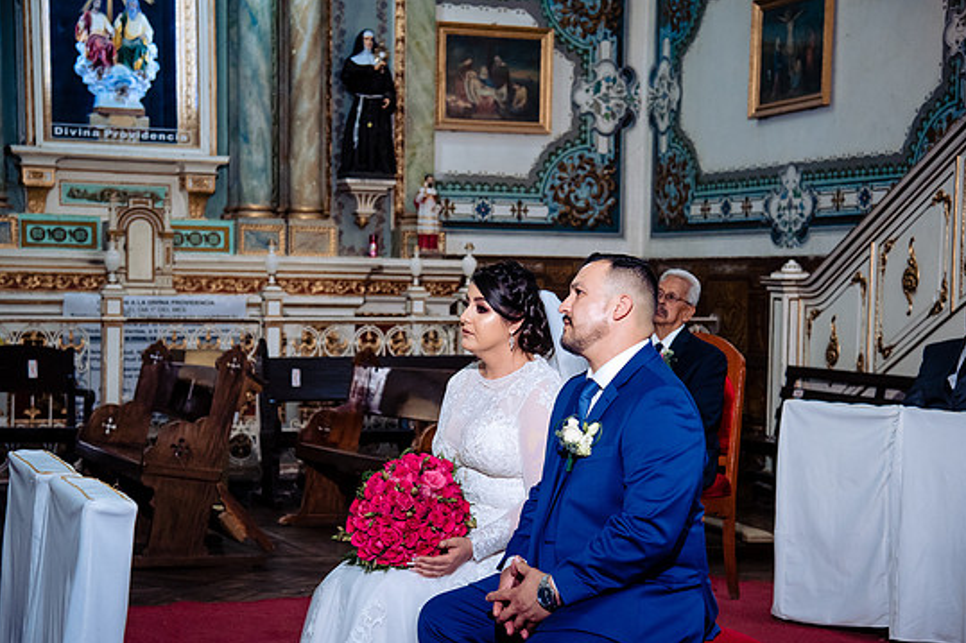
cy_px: 345
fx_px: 1878
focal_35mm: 70
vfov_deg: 19.4
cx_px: 477
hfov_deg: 28.9
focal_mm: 65
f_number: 5
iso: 2000
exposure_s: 1/125
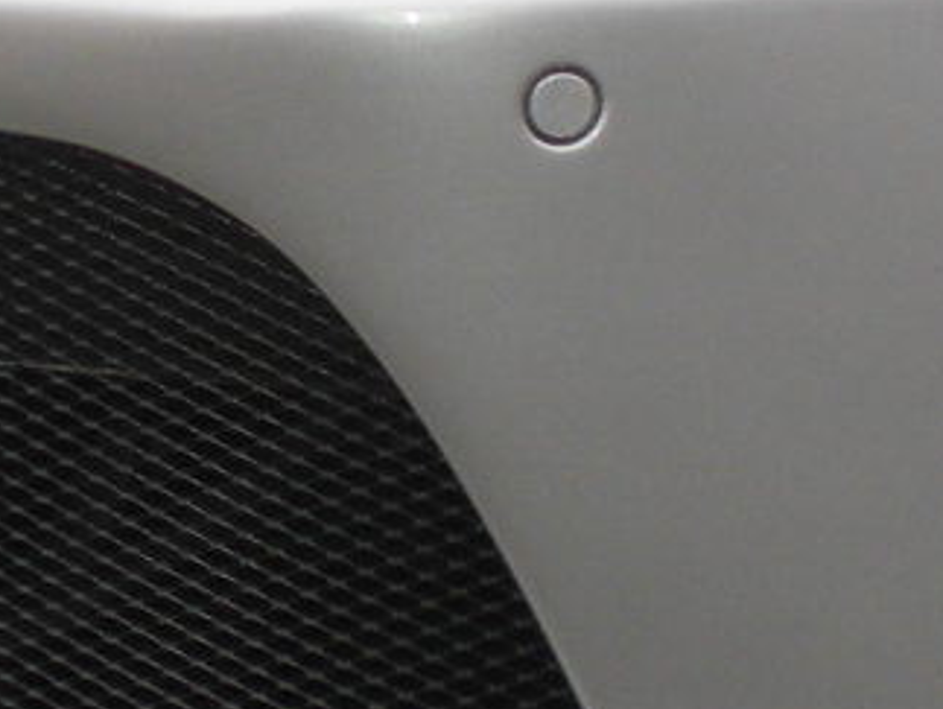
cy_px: 99
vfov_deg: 7.9
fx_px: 5127
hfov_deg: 10.4
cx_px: 47
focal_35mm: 188
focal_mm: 6.3
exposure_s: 1/200
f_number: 3.1
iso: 64
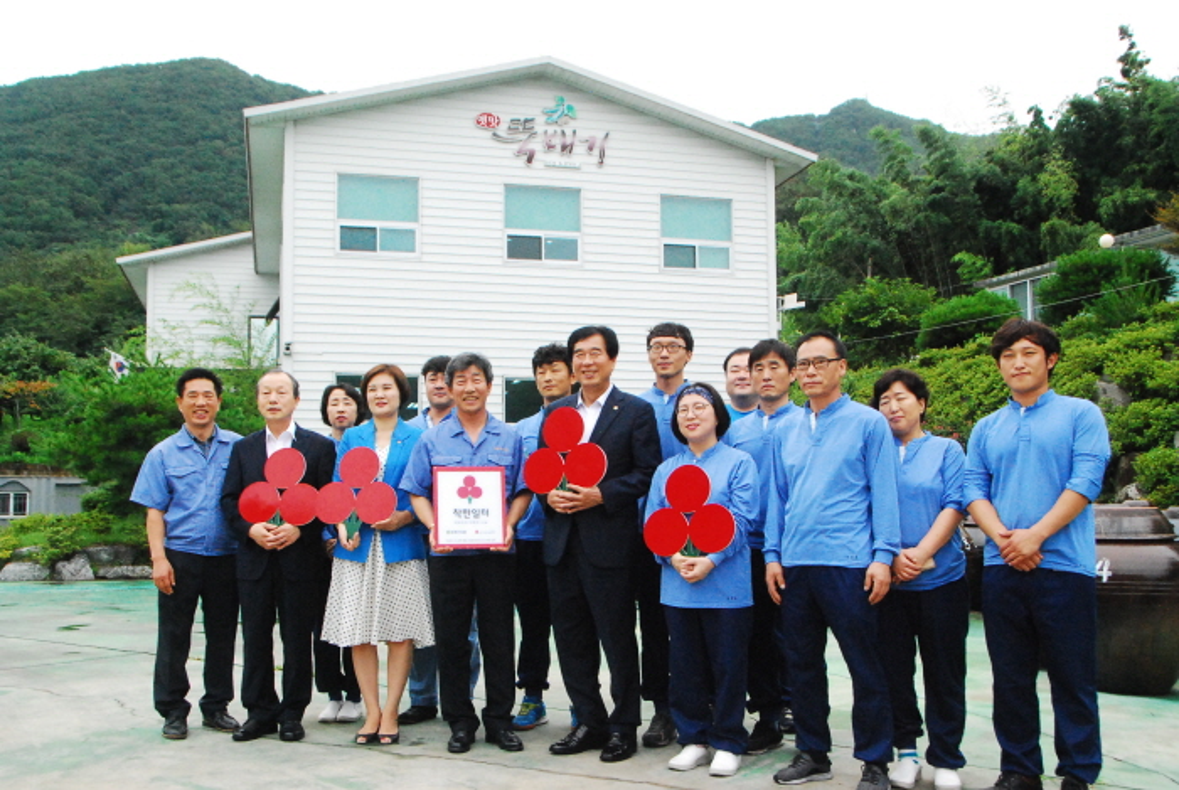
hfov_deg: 53.1
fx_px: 1181
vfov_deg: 37.0
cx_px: 590
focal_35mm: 36
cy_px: 395
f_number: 8
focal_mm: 24
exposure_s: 1/640
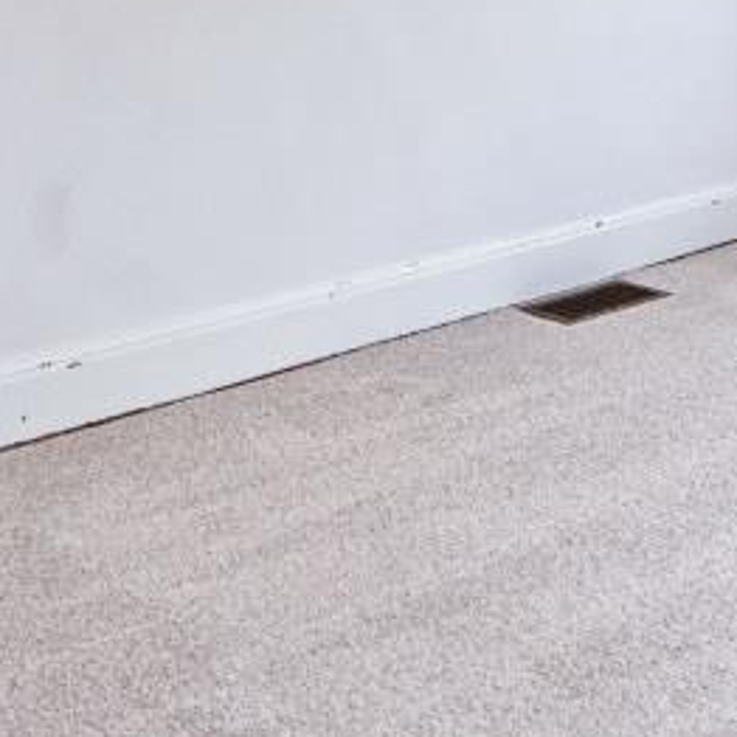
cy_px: -203
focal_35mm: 73
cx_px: 616
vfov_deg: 21.5
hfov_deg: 23.2
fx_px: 1758
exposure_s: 1/125
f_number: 5.6
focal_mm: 15
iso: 200
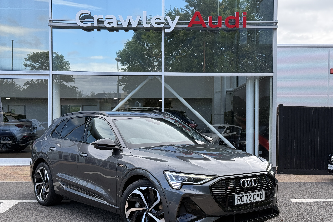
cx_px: 167
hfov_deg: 39.6
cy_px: 125
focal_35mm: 50
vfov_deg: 27.0
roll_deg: -0.3
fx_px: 462
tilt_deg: +0.6
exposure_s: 1/1013
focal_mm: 6.76
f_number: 1.78
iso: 80
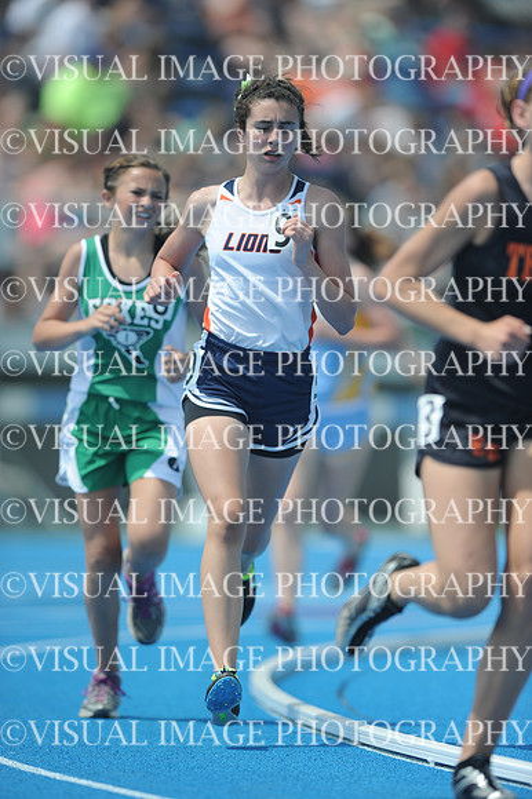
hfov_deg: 3.4
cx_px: 266
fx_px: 8877
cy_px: 400
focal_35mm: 400
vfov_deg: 5.2
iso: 200
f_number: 3.5
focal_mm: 400
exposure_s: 1/3200
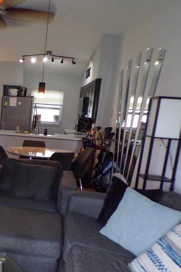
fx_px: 309
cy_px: 163
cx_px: -11
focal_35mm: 41
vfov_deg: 47.2
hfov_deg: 29.8
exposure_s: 1/34
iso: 200
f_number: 3
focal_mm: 4.3
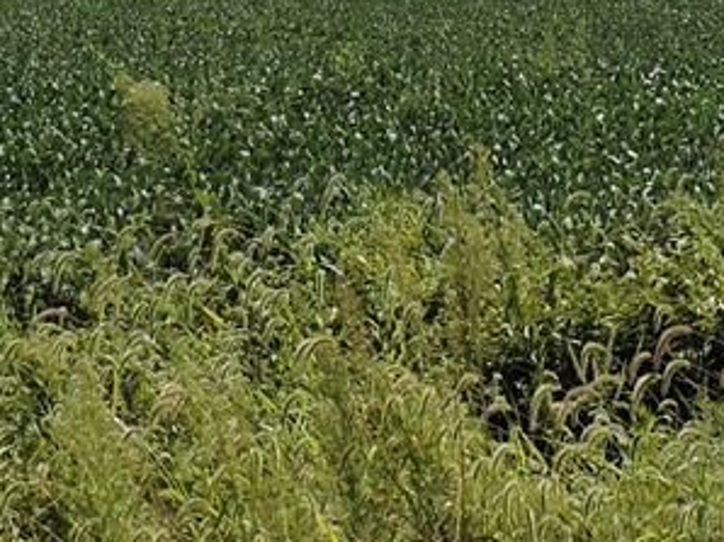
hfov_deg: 17.0
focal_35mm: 116
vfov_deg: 12.2
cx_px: 347
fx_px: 2424
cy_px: -231
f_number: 3.7
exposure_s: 1/1250
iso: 100
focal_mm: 4.3
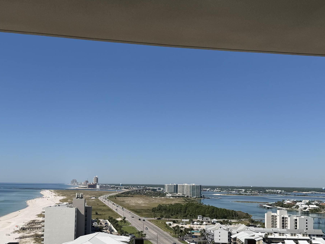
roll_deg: -1.9
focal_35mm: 41
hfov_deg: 45.8
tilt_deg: +1.9
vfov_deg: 34.7
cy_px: 169
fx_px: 385
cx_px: 157
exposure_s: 1/8130
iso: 80
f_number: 1.78
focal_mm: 6.76
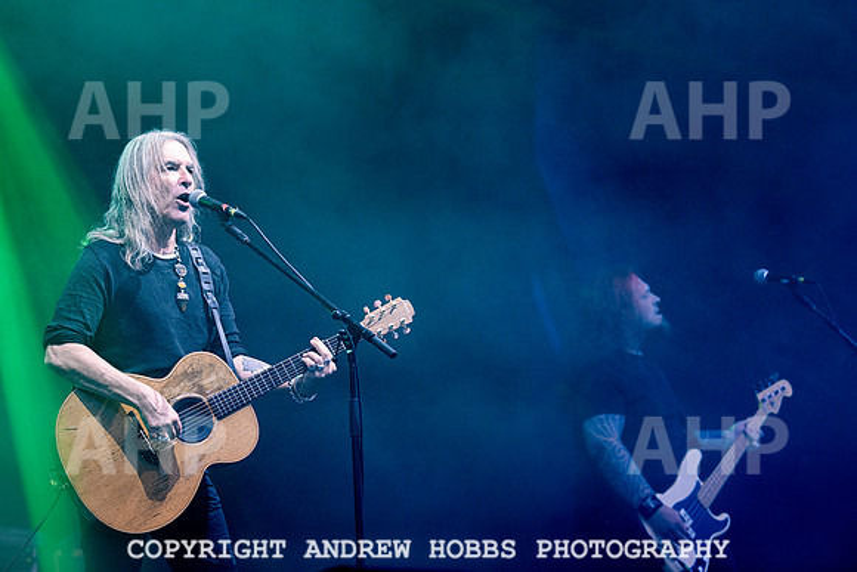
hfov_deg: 20.0
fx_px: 2429
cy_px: 286
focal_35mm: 102
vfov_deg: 13.4
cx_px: 428
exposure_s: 1/250
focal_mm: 102
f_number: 4
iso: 2500
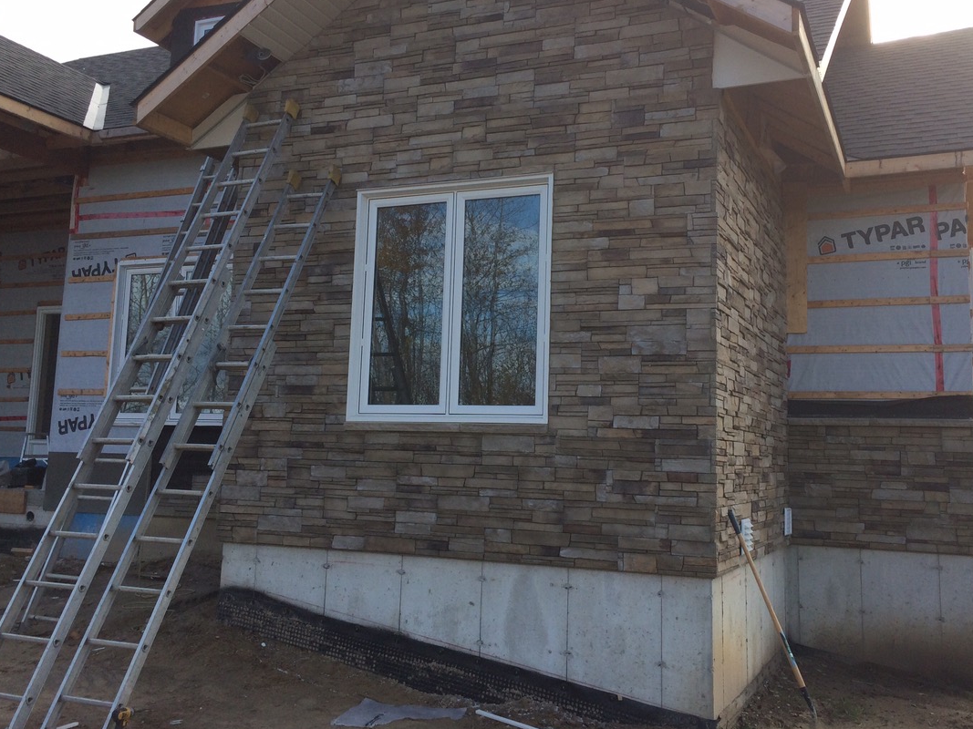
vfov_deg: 39.6
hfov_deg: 51.3
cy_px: 314
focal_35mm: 36
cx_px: 515
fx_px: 1012
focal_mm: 4.12
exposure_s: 1/873
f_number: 2.2
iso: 32
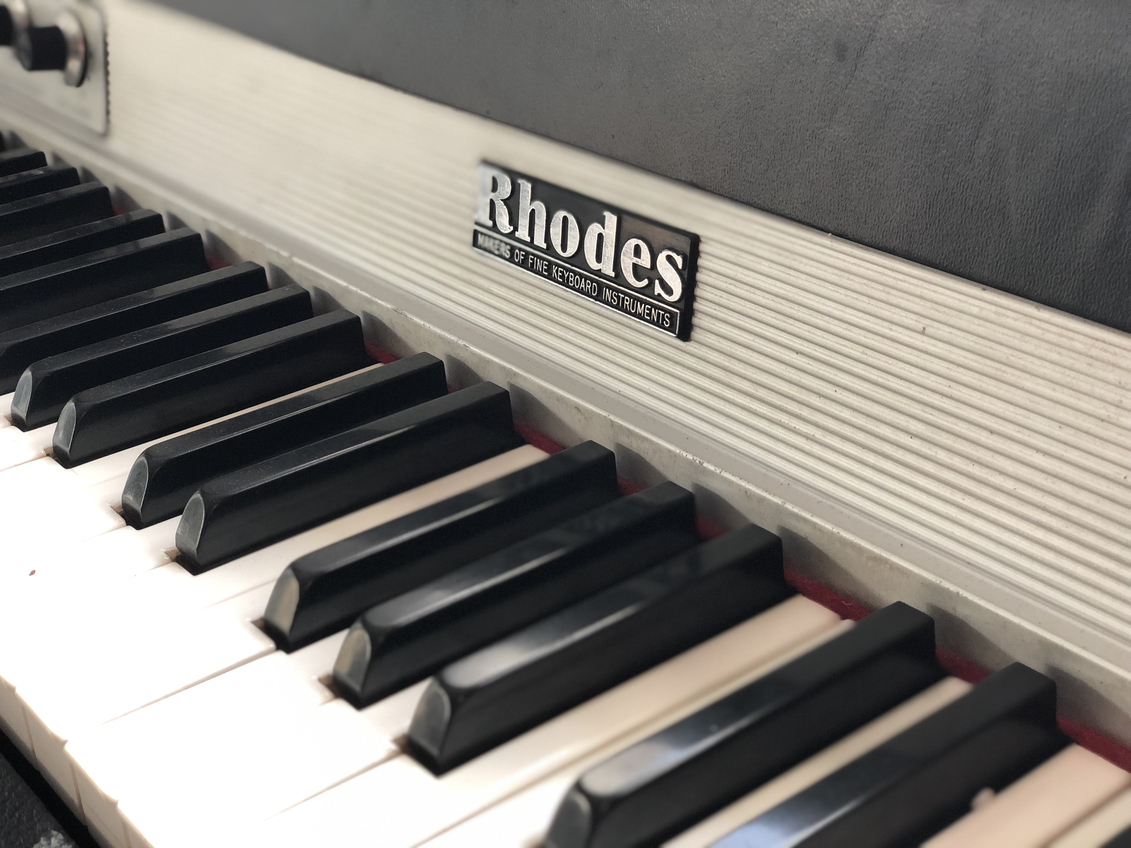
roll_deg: +7.6
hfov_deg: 36.8
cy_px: 424
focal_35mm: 52
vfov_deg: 28.0
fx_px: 1699
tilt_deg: -28.8
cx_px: 566
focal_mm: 6
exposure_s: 1/60
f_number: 2.4
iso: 100
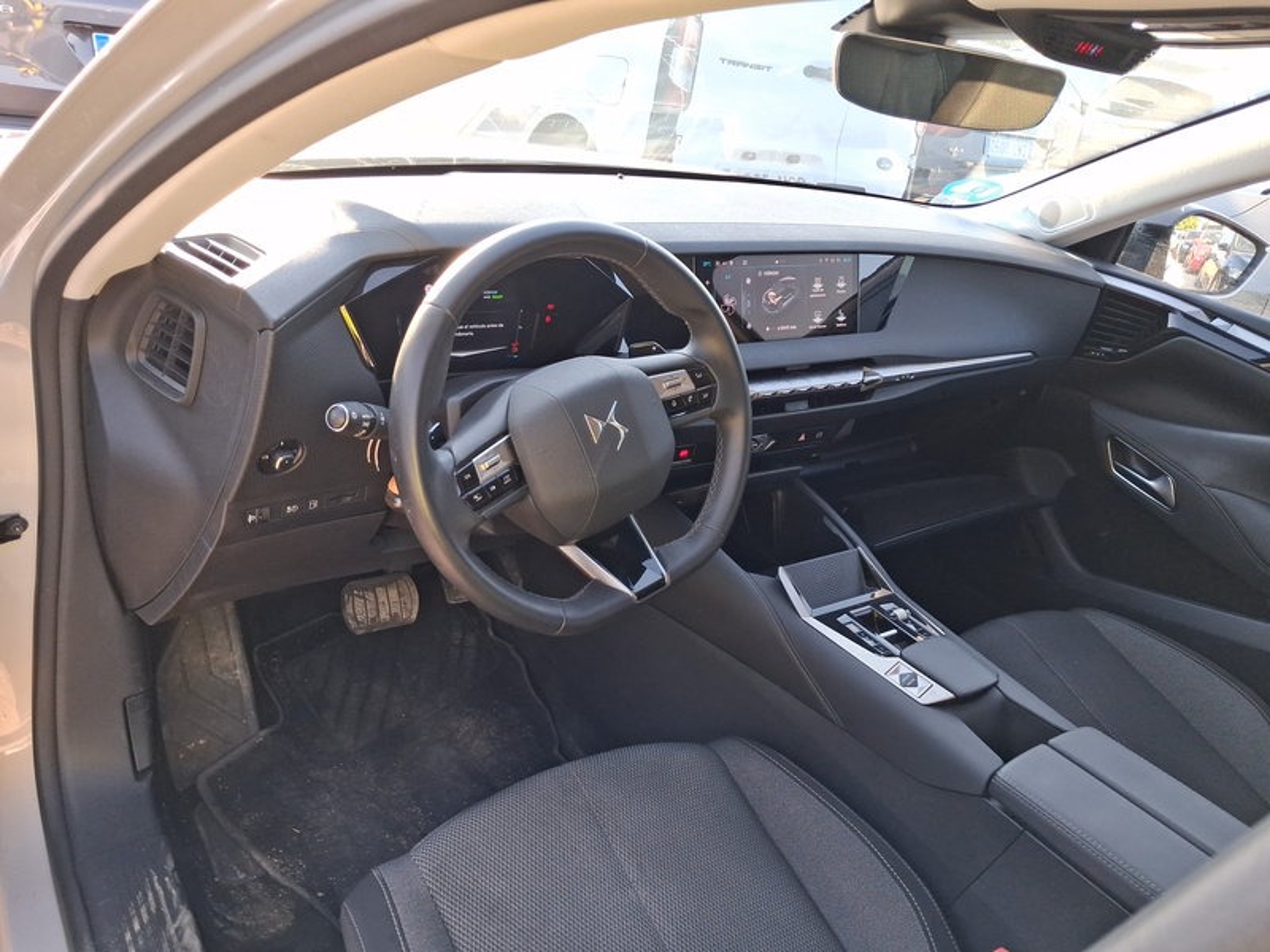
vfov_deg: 51.4
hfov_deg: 65.3
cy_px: 476
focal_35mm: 27
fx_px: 991
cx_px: 635
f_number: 1.8
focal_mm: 4
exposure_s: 1/100
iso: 50
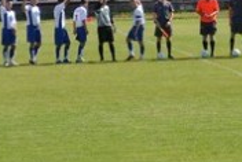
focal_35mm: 191
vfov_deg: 7.2
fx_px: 1289
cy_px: 3
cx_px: 191
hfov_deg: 10.7
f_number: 5.3
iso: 400
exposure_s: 1/1250
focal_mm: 45
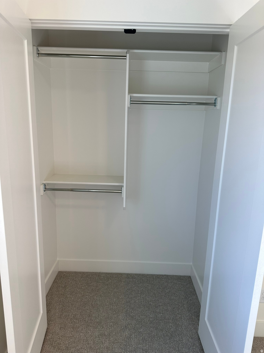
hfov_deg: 56.8
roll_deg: -3.4
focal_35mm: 24
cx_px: 132
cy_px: 176
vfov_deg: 71.6
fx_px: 244
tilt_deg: -10.7
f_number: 1.78
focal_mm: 6.86
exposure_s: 1/354
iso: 80
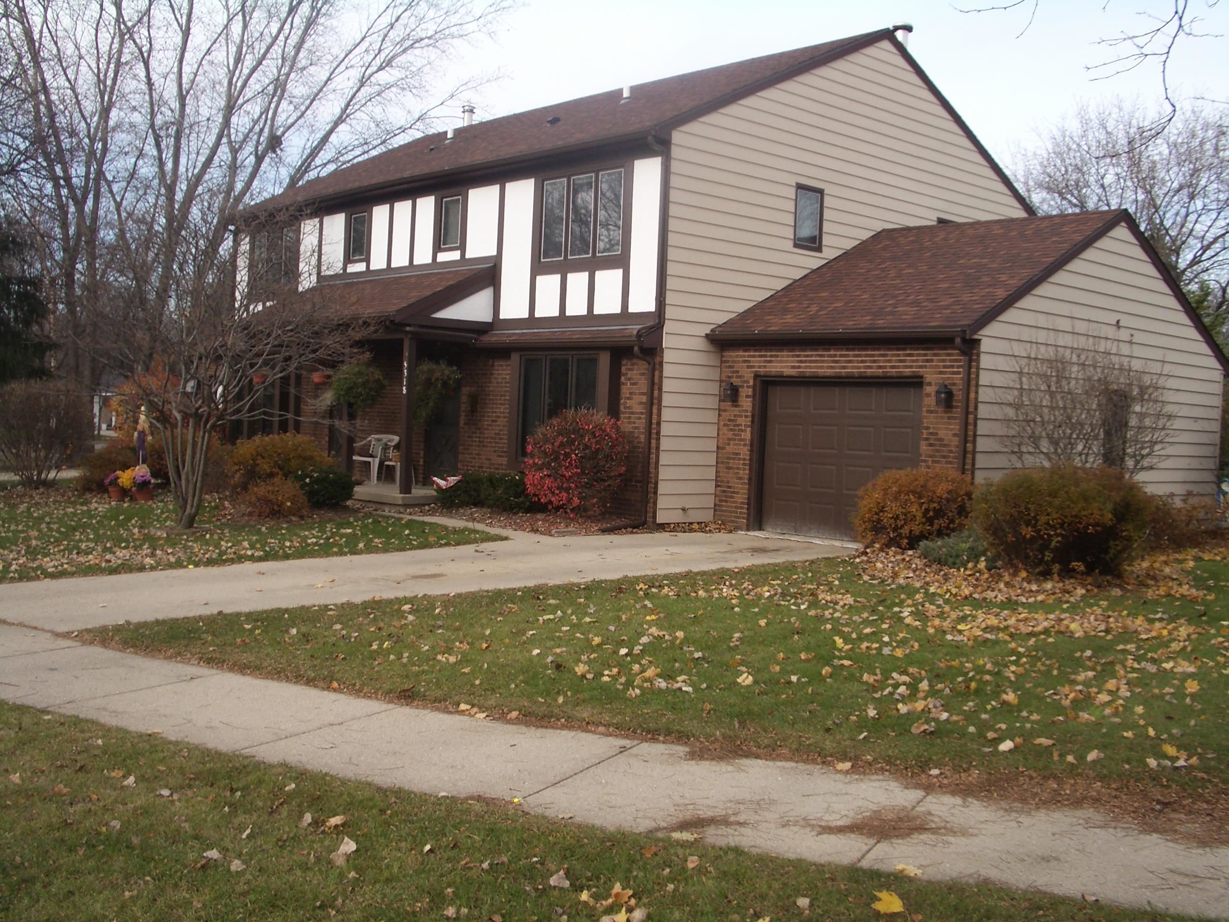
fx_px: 1243
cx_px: 614
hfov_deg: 52.6
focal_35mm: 35
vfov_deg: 40.7
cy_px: 461
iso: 80
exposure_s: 1/200
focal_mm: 5.8
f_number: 4.3
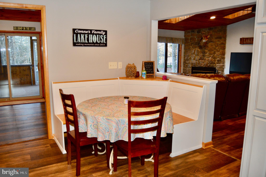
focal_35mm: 28
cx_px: 133
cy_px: 88
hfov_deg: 64.6
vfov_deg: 45.6
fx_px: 210
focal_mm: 19
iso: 560
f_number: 3.5
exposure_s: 1/60
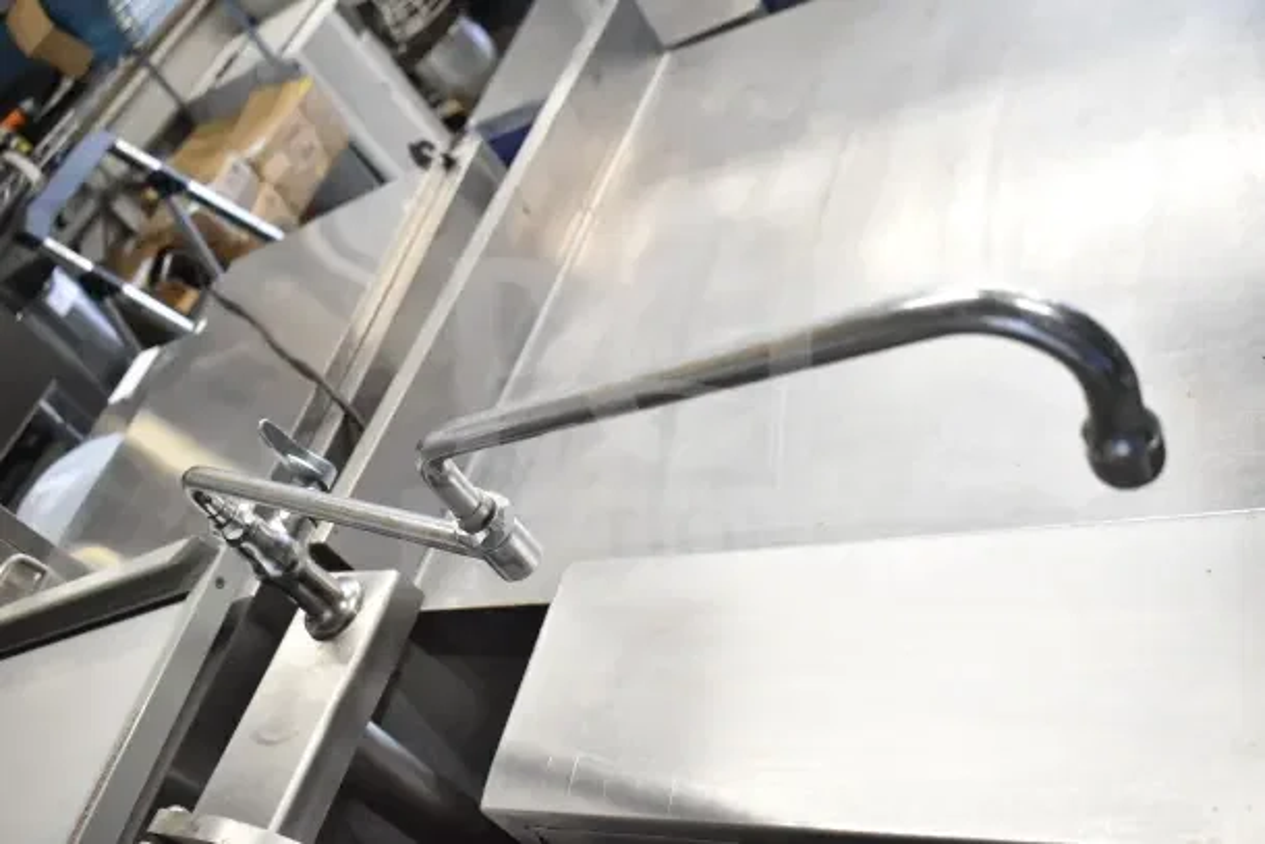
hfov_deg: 53.1
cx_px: 632
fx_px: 1265
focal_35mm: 36
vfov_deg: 36.9
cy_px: 422
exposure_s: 1/40
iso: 1250
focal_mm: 24
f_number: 3.8
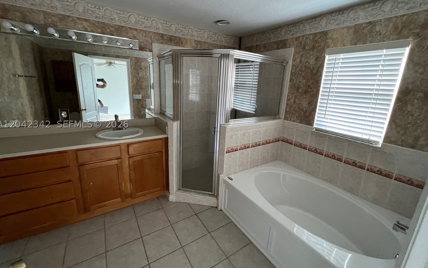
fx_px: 163
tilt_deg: -13.1
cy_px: 124
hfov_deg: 105.3
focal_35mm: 14
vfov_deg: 78.5
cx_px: 212
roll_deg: -1.5
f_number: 1.8
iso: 320
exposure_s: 1/60
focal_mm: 1.57
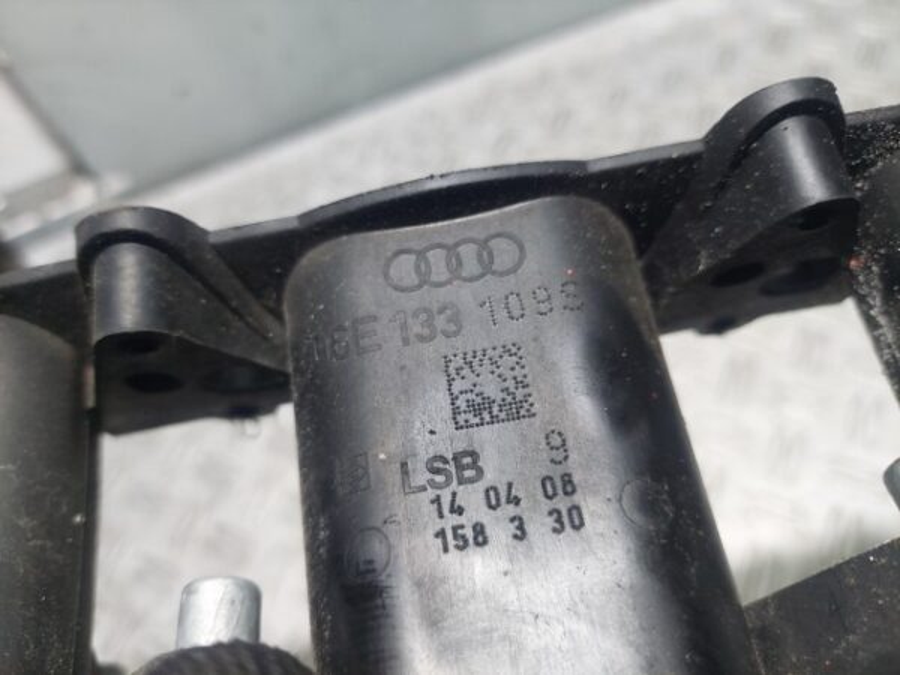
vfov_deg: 54.9
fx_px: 650
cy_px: 338
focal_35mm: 25
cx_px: 450
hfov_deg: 69.4
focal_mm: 5.23
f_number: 1.8
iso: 125
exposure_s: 1/100
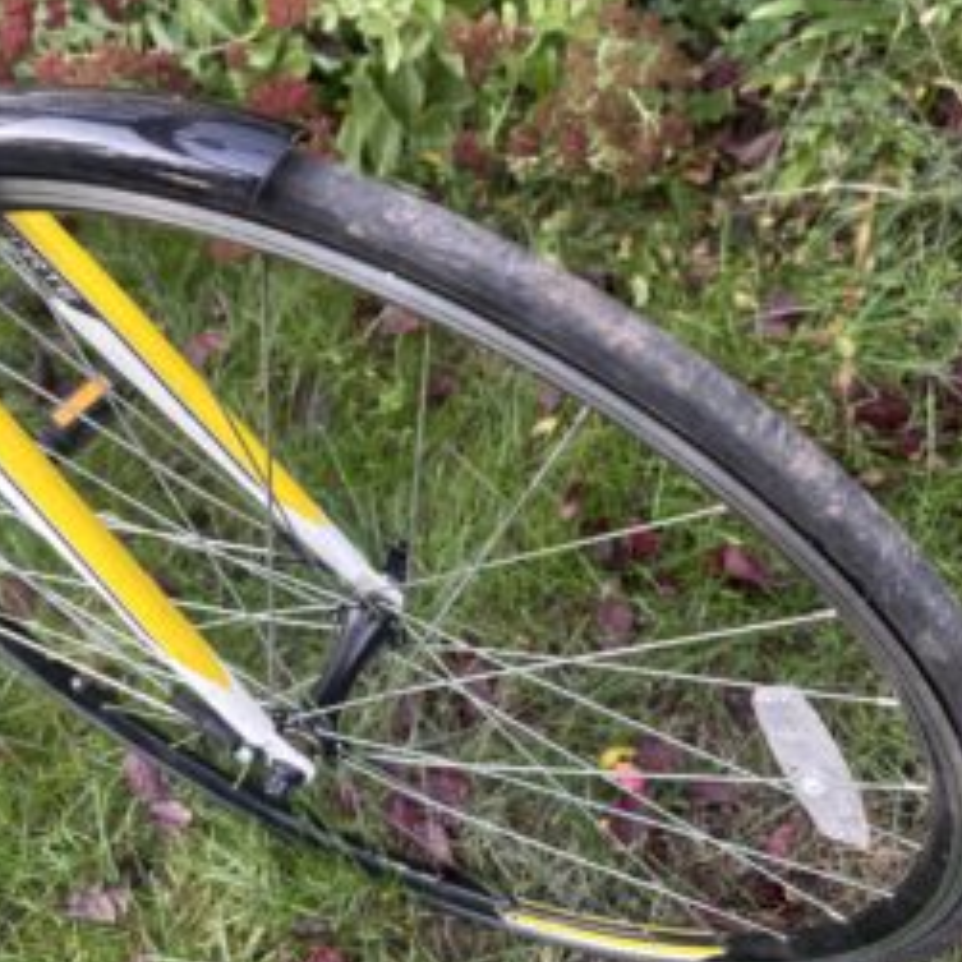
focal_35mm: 33
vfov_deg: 49.7
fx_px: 1038
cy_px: 471
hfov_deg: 49.7
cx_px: 502
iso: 500
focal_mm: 5.96
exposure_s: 1/60
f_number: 1.6
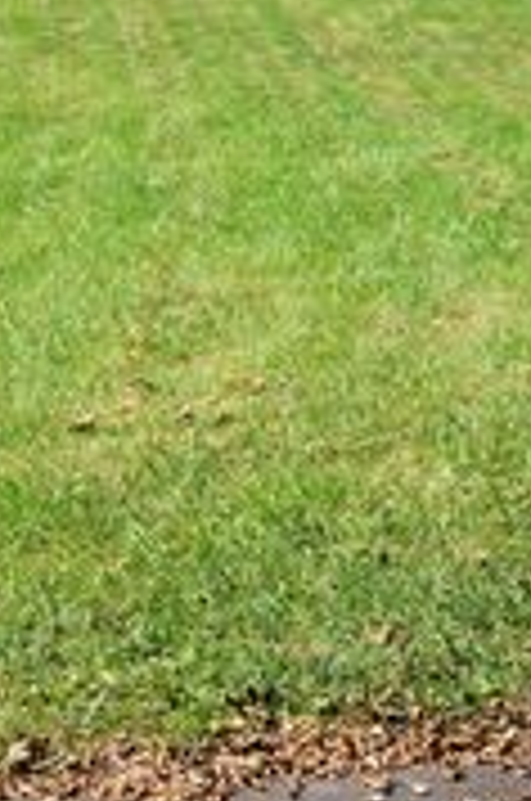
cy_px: 94
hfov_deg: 12.5
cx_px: -194
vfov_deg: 19.1
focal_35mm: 105
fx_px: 2341
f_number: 14
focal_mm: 25
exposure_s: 1/80
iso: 100
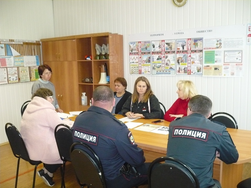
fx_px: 254
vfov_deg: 40.7
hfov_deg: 52.6
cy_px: 94
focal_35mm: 35
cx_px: 126
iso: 400
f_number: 2.8
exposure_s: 1/30
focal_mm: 5.8
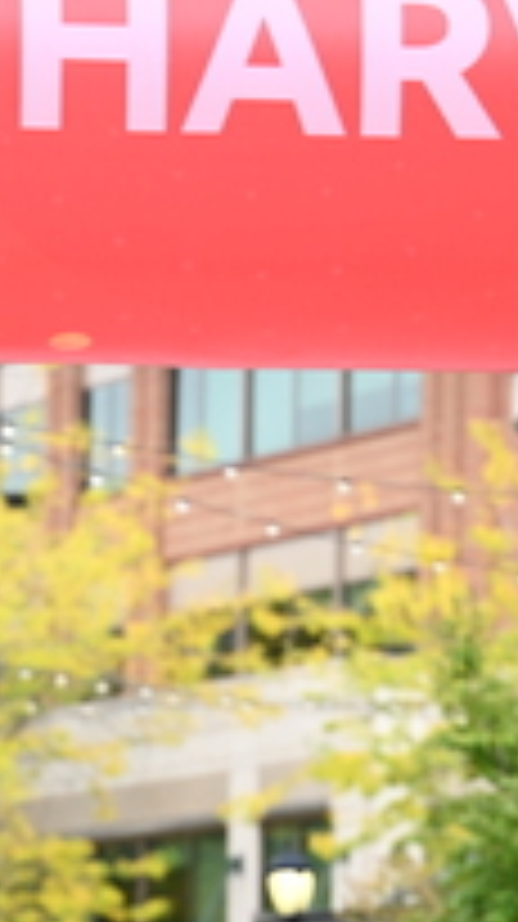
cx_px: 16
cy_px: 1111
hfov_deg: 4.9
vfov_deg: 8.6
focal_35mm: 247
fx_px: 6044
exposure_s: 1/2000
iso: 640
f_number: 2.8
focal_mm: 88
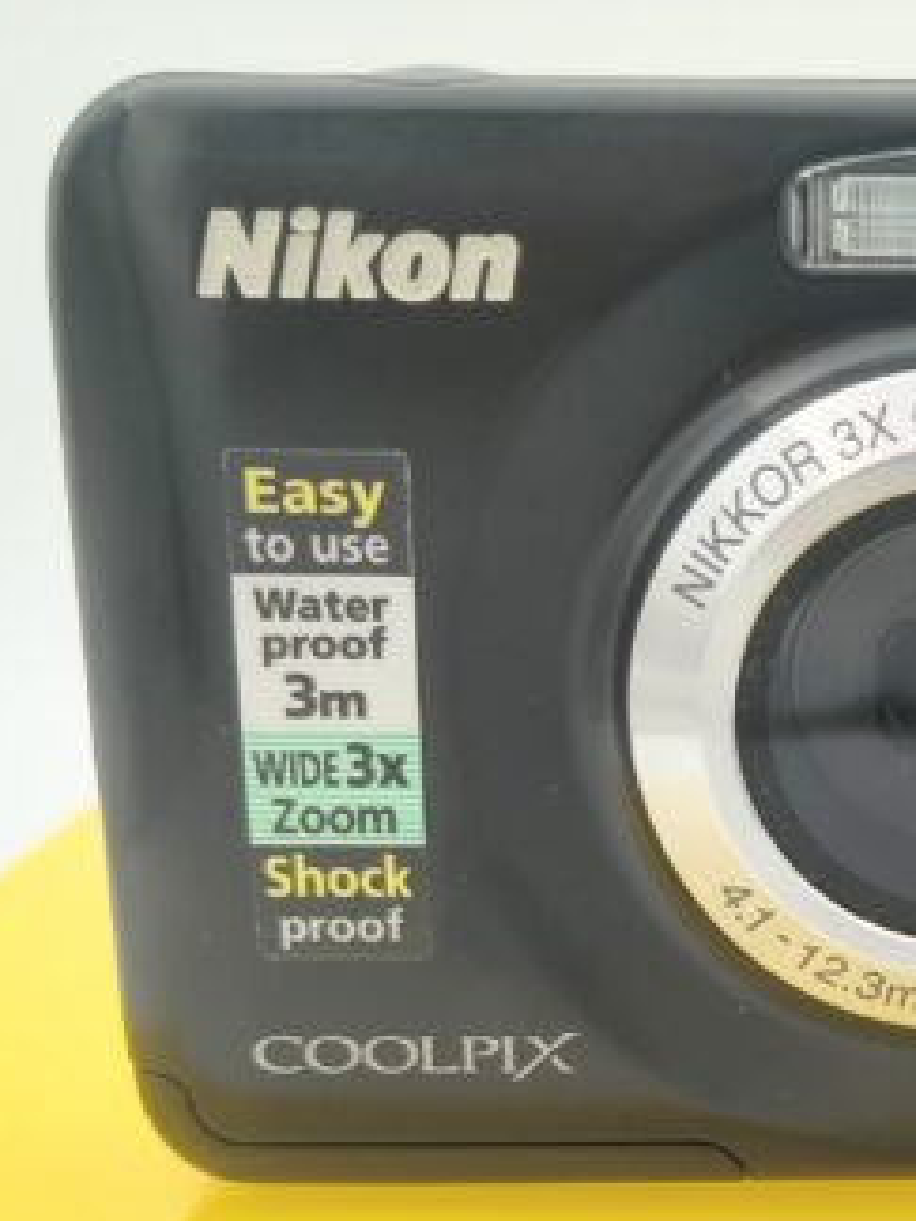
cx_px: 950
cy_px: 631
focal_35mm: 38
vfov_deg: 49.0
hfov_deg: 33.9
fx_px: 1341
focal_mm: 5.56
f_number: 1.8
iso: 100
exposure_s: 1/420
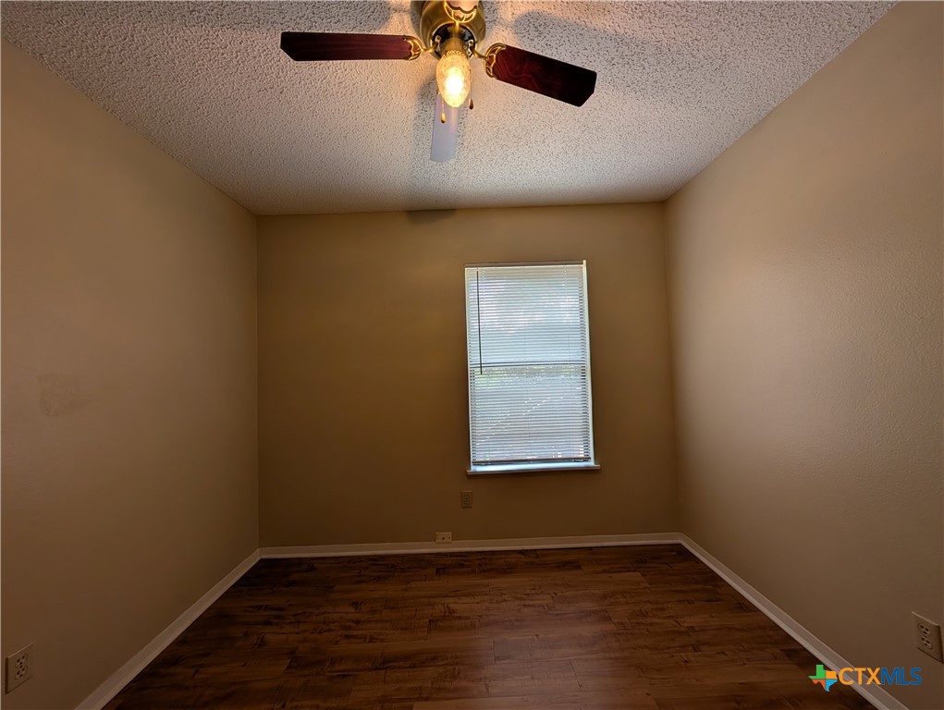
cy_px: 355
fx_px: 328
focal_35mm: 12
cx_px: 472
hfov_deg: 110.5
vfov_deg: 94.6
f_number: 1.7
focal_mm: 2.02
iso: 55
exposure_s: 1/173
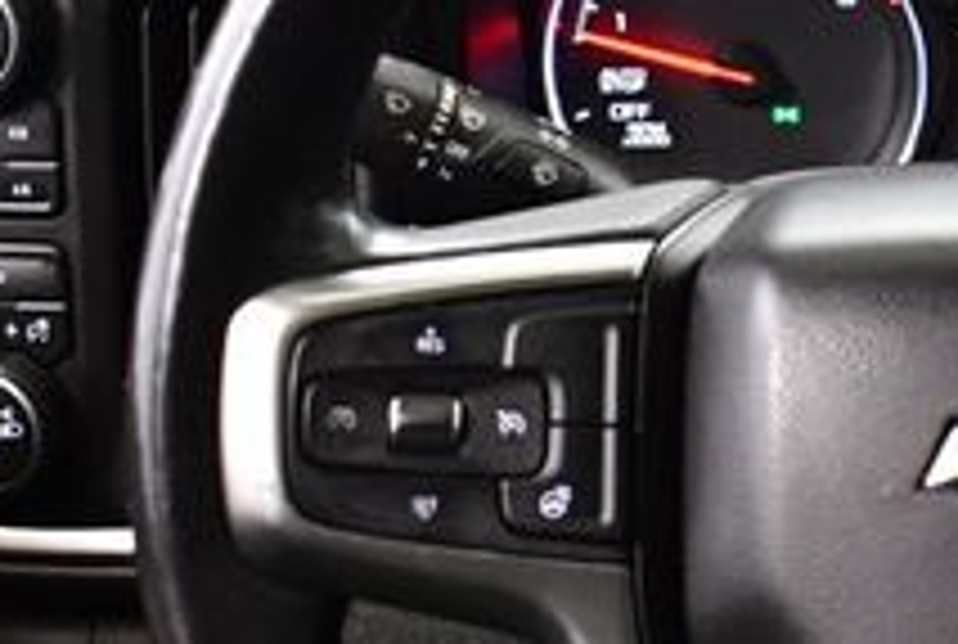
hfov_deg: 18.2
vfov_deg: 12.7
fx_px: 2880
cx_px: 1057
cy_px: 423
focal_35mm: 108
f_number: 3.5
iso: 3200
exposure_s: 1/80
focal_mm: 18
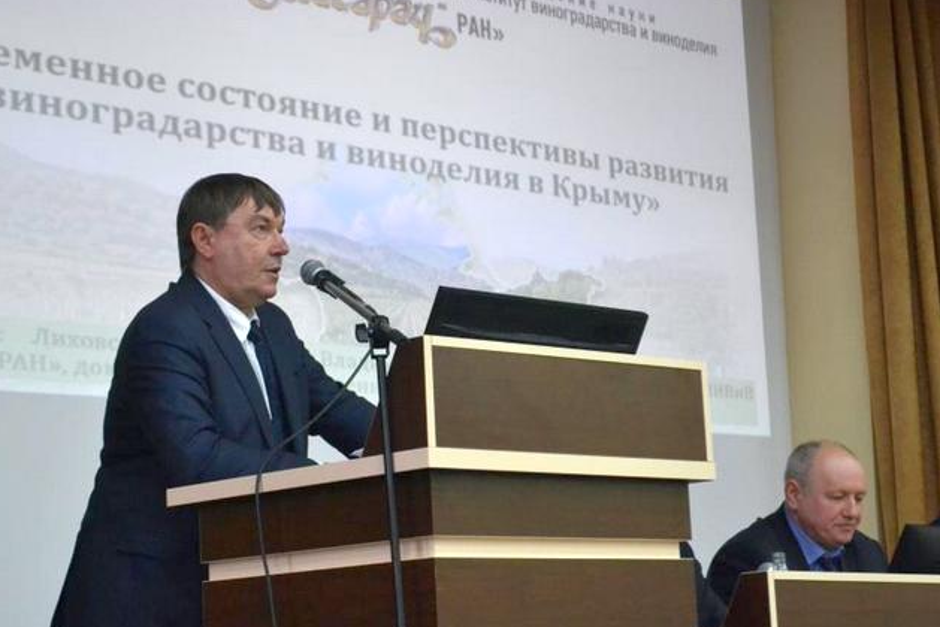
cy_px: 343
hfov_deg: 24.1
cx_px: 344
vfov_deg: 16.3
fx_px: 2194
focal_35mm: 84
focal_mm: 44
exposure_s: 1/125
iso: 3200
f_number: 5.3
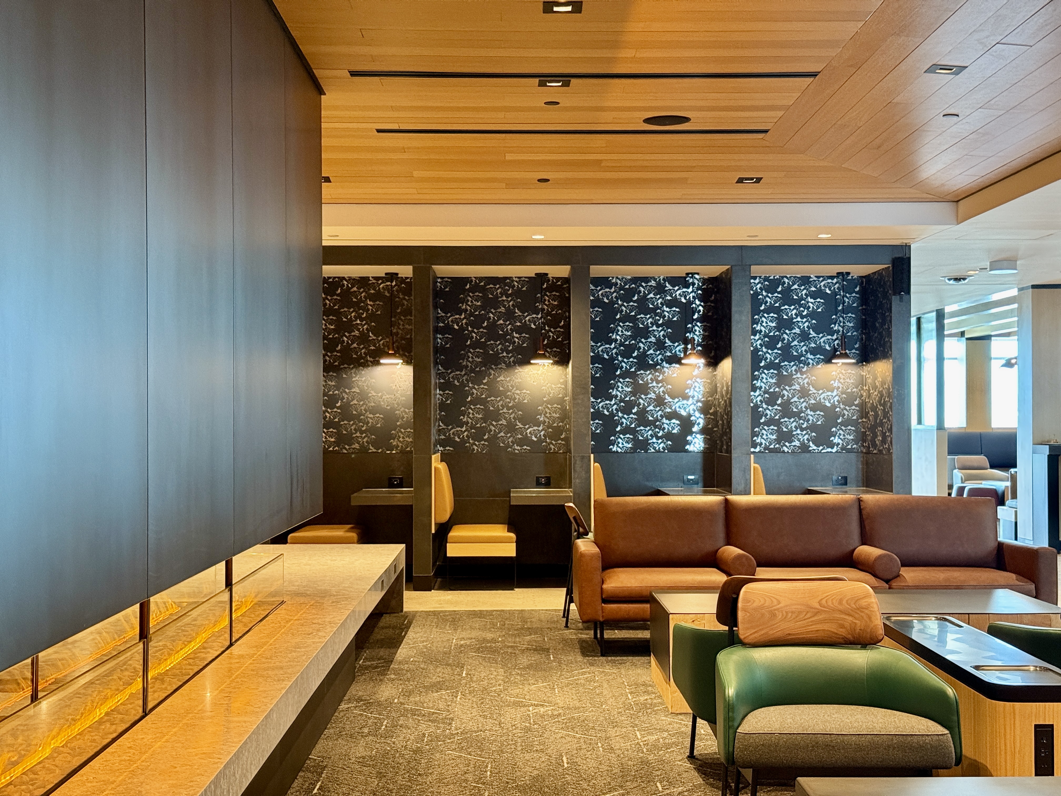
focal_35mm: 48
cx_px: 530
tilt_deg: +0.5
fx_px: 1471
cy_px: 398
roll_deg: +0.1
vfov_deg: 30.3
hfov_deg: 39.7
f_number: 1.78
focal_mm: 6.76
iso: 400
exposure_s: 1/40
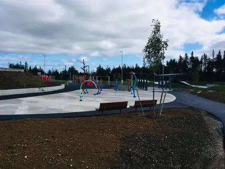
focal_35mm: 29
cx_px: 112
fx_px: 188
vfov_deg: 48.2
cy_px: 84
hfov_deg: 61.7
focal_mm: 4.15
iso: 25
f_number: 2.2
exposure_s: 1/2024
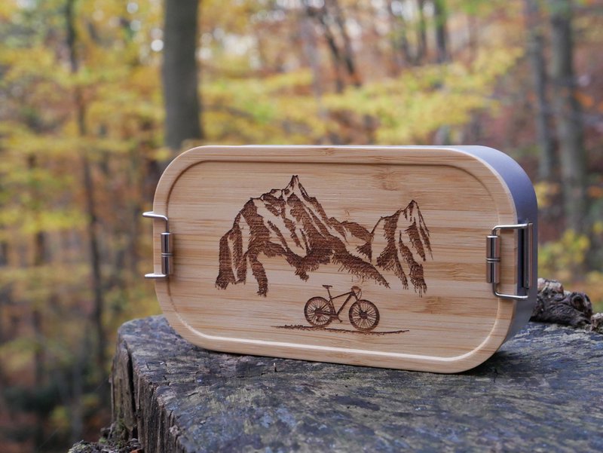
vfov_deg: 23.0
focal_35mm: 64
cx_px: 302
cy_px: 226
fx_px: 1116
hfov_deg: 30.2
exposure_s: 1/80
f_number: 5.6
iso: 2000
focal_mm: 32
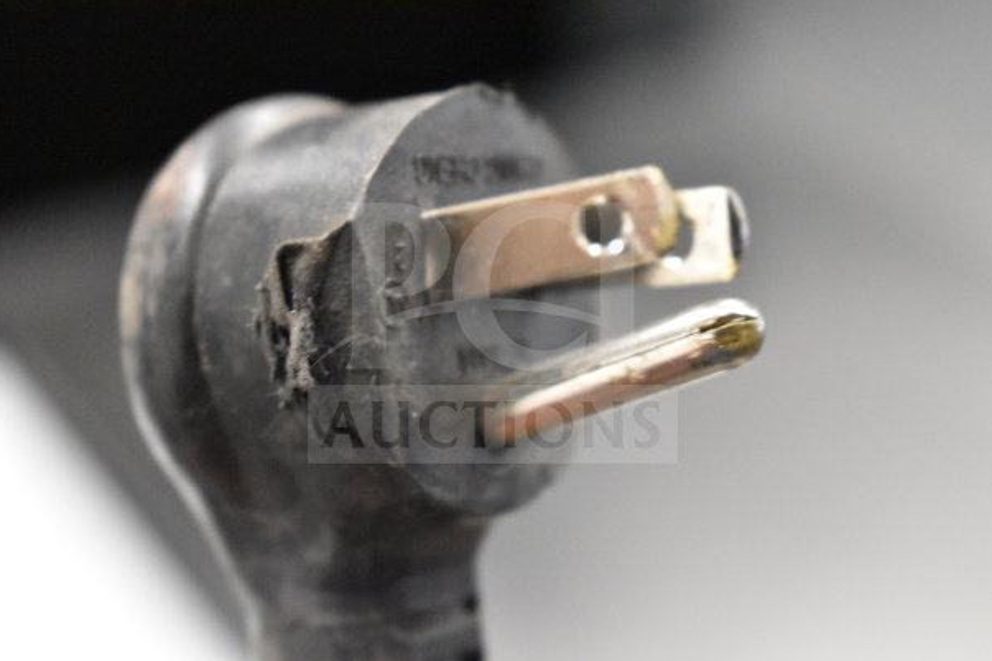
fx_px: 2301
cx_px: 492
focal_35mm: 84
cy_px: 333
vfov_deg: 16.4
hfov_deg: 24.3
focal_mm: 55
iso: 10000
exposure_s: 1/100
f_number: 5.6
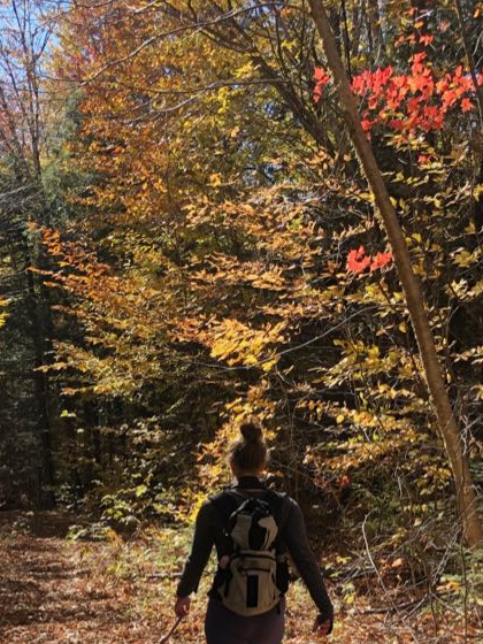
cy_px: 591
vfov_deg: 30.6
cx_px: 154
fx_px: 1116
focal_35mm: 60
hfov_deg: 24.3
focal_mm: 3.99
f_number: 1.8
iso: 20
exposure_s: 1/390
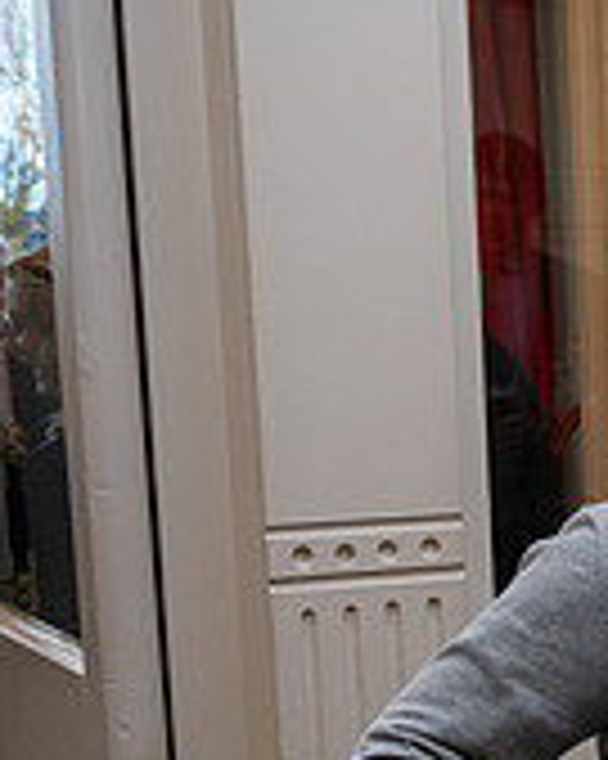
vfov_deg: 18.9
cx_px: 1297
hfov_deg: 12.9
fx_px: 2251
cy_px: 677
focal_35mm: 100
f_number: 3.5
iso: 800
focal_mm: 31
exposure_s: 1/160
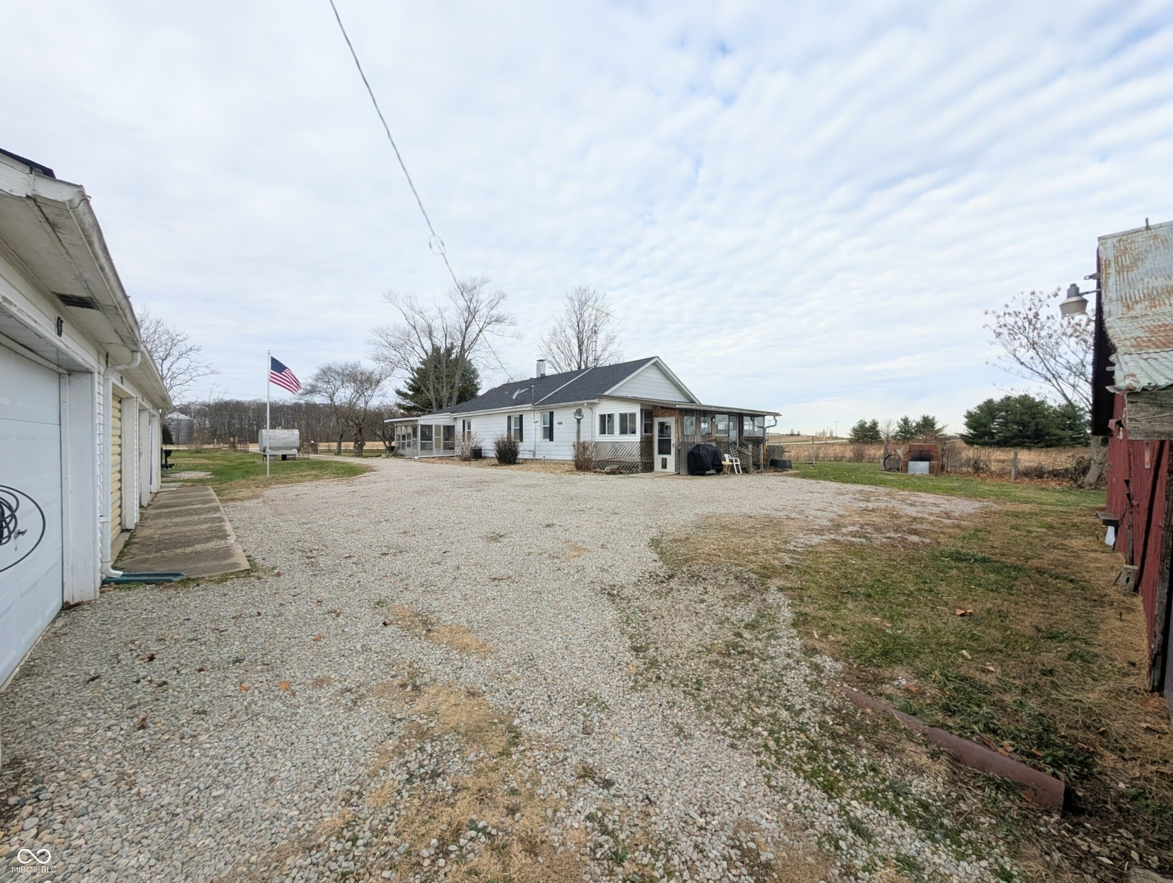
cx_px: 586
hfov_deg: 110.5
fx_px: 407
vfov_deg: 94.6
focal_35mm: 12
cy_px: 442
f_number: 1.7
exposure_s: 1/1464
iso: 65
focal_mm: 2.02
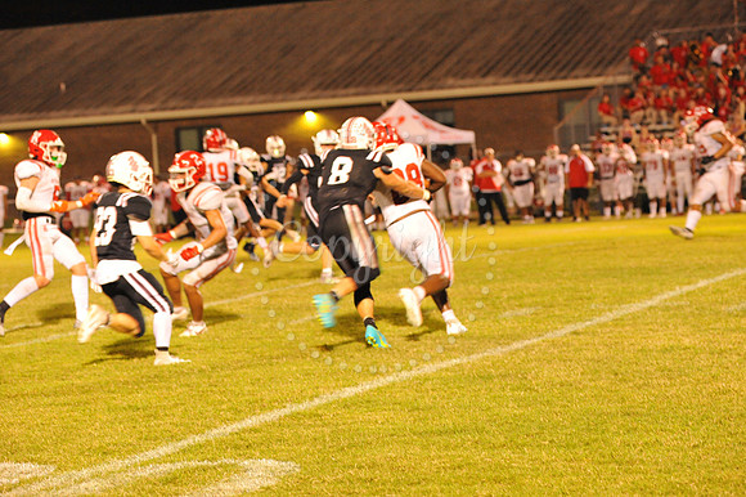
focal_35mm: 112
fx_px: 2319
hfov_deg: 18.3
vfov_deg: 12.2
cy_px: 248
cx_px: 373
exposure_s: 1/160
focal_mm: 112
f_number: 5
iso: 5000
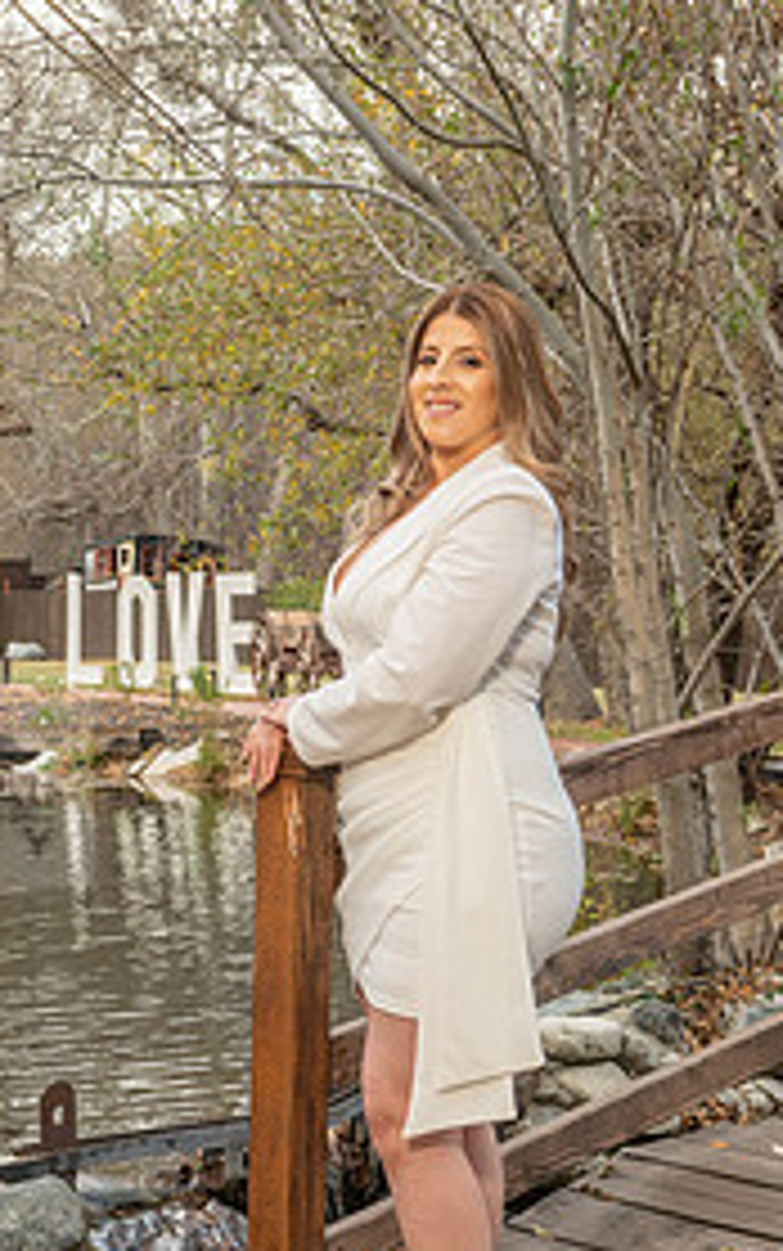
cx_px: -62
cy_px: 757
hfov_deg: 17.5
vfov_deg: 28.5
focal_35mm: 72
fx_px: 2456
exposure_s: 1/125
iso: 200
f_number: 5.6
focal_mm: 28
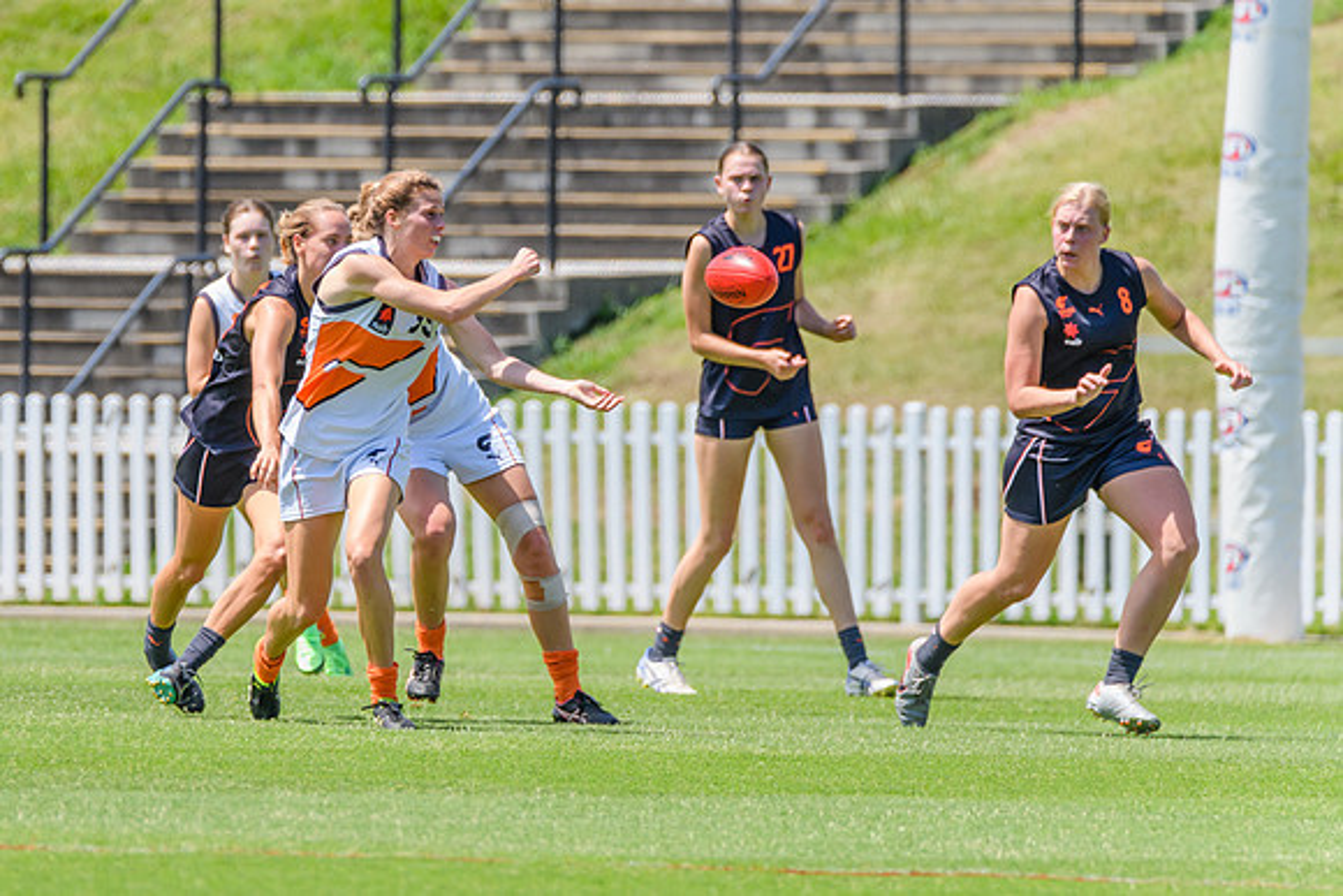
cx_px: 444
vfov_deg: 1.8
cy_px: 300
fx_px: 29248
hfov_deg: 2.6
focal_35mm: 784
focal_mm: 550
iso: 800
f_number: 9
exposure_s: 1/1600
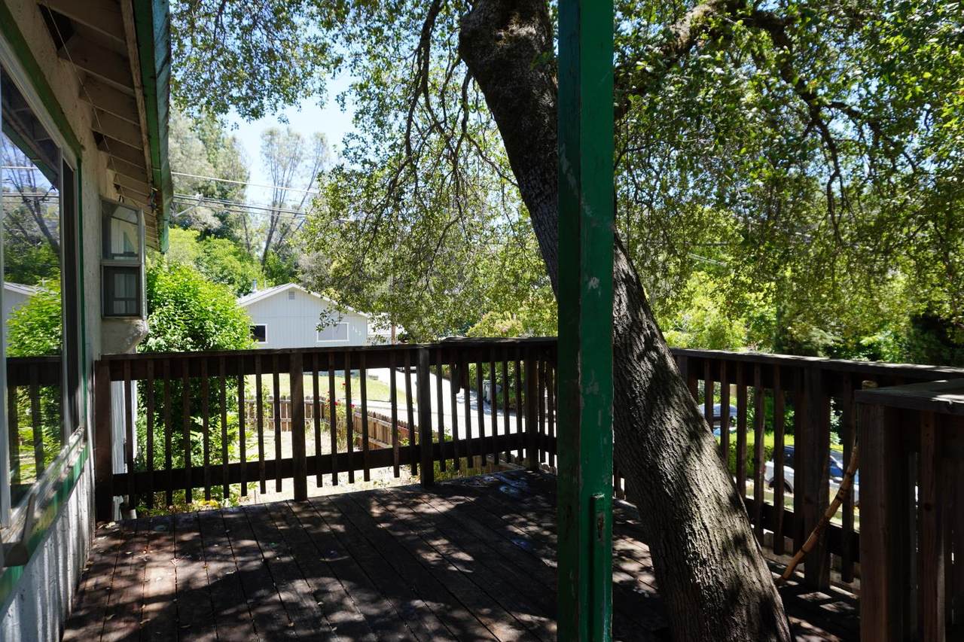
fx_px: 643
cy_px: 321
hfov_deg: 73.8
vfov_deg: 53.1
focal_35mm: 24
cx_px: 482
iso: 100
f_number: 5
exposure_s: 1/125
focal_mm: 16
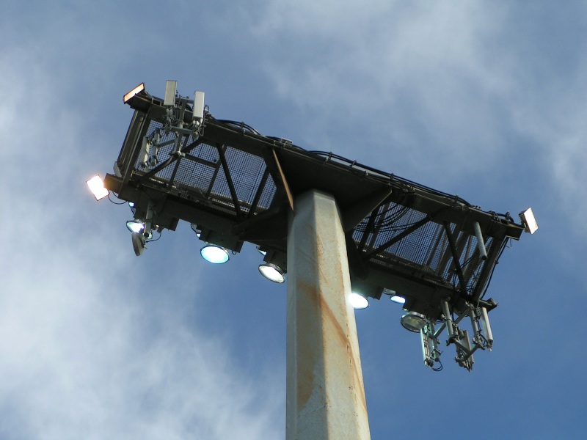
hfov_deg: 15.1
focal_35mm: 131
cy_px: 220
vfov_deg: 11.3
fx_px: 2221
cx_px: 294
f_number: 3.5
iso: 50
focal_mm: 20
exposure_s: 1/500
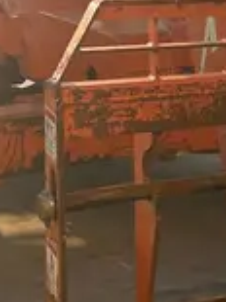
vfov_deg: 16.0
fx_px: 1072
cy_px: 94
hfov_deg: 11.8
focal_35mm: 123
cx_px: 275
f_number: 1.5
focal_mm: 5.7
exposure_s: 1/4630
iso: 50
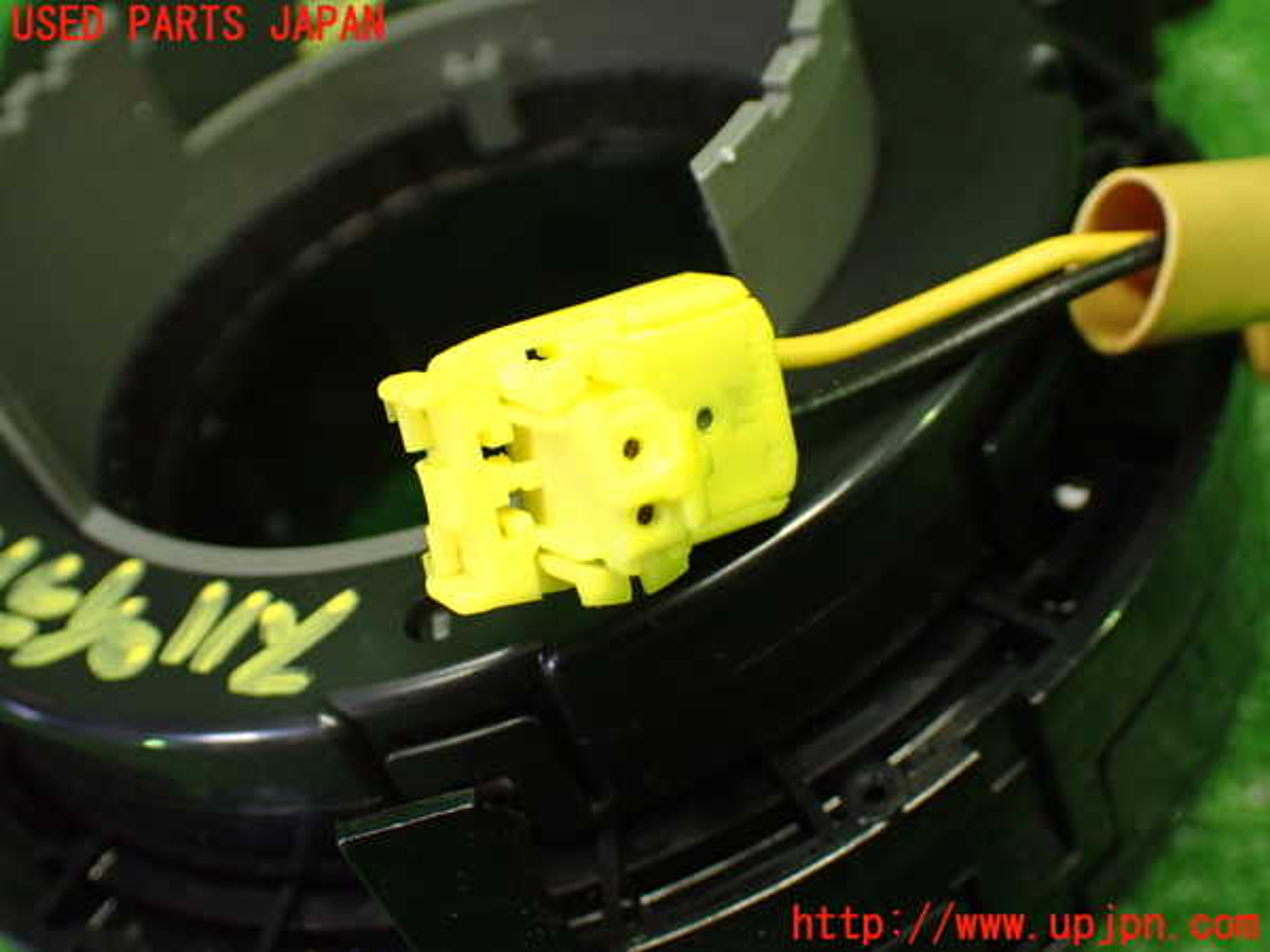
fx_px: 1834
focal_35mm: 50
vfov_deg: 29.1
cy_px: 476
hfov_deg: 38.2
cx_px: 635
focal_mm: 9.01
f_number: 3.2
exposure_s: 1/60
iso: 800
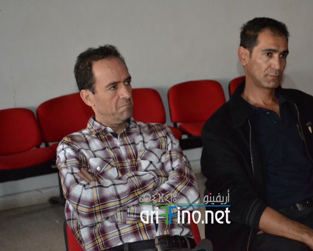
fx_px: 709
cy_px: 126
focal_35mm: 77
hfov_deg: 24.9
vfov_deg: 20.0
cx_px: 186
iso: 3200
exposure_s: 1/60
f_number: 5.3
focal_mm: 45
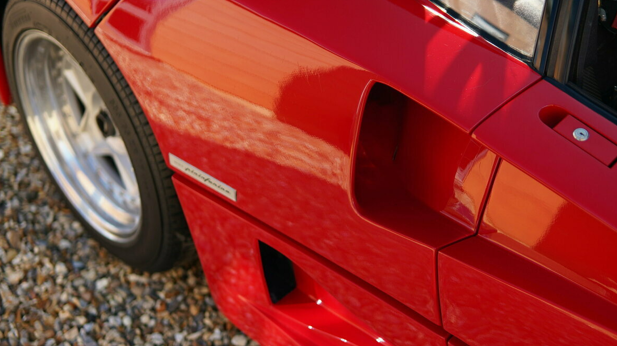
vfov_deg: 24.9
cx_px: 309
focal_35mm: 48
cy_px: 189
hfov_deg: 42.9
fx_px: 785
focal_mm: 30
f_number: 1.8
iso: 100
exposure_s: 1/500
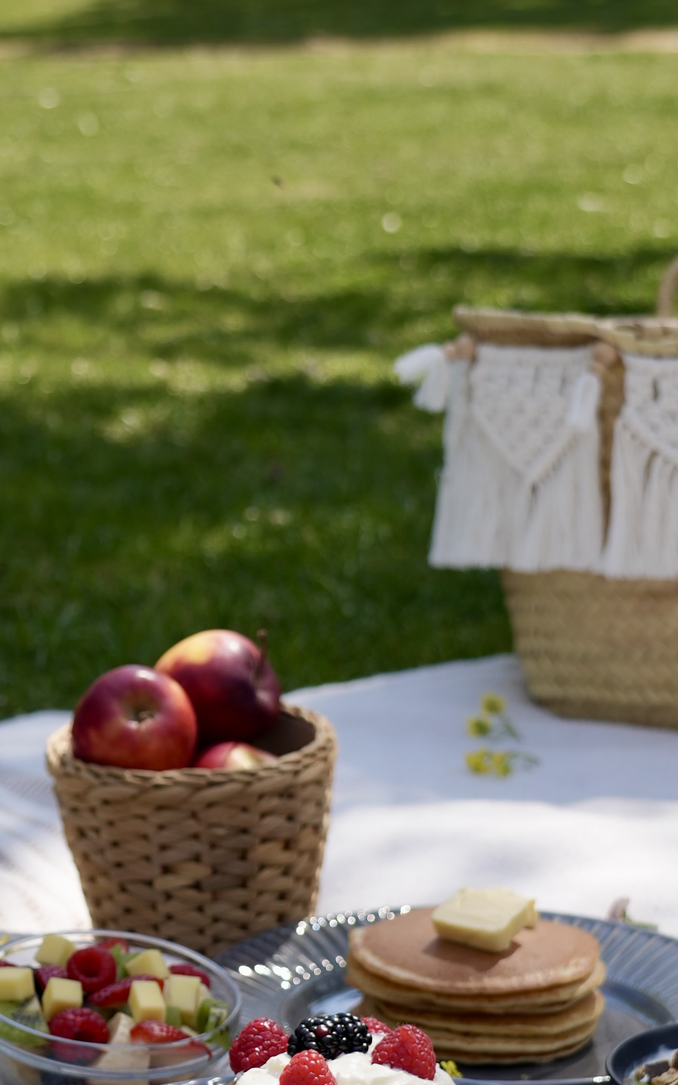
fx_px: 2927
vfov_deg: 20.9
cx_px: 190
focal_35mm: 99
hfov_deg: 13.2
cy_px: 747
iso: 100
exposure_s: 1/320
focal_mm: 34
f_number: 4
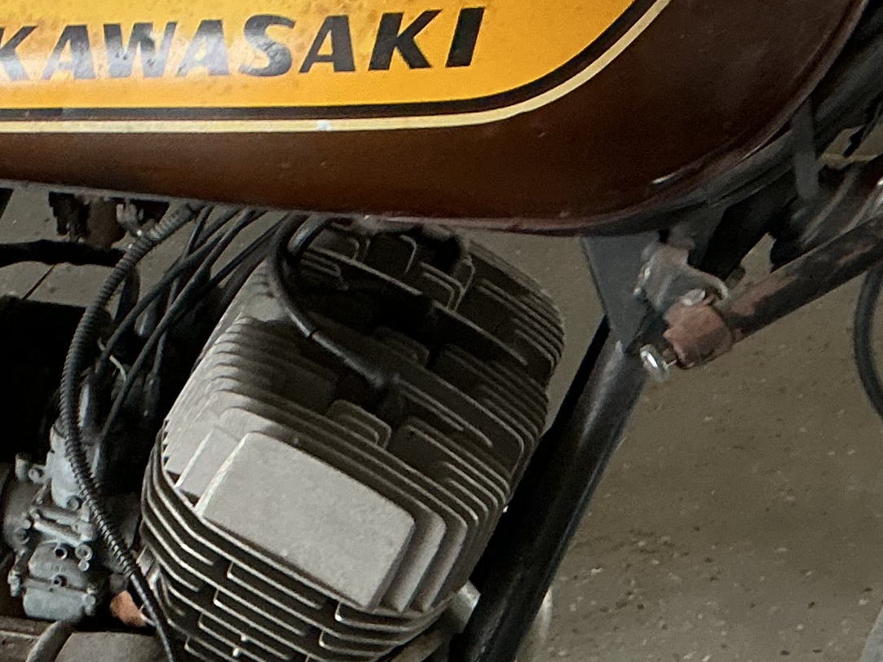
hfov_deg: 17.9
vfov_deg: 13.7
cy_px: 478
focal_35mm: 108
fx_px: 2755
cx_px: 65
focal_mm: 3
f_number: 1.8
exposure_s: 1/60
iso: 125
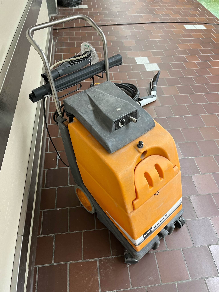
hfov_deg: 53.0
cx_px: 110
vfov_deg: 67.3
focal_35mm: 26
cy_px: 146
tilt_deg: -47.7
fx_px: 219
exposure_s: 1/50
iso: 125
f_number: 1.6
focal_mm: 5.1
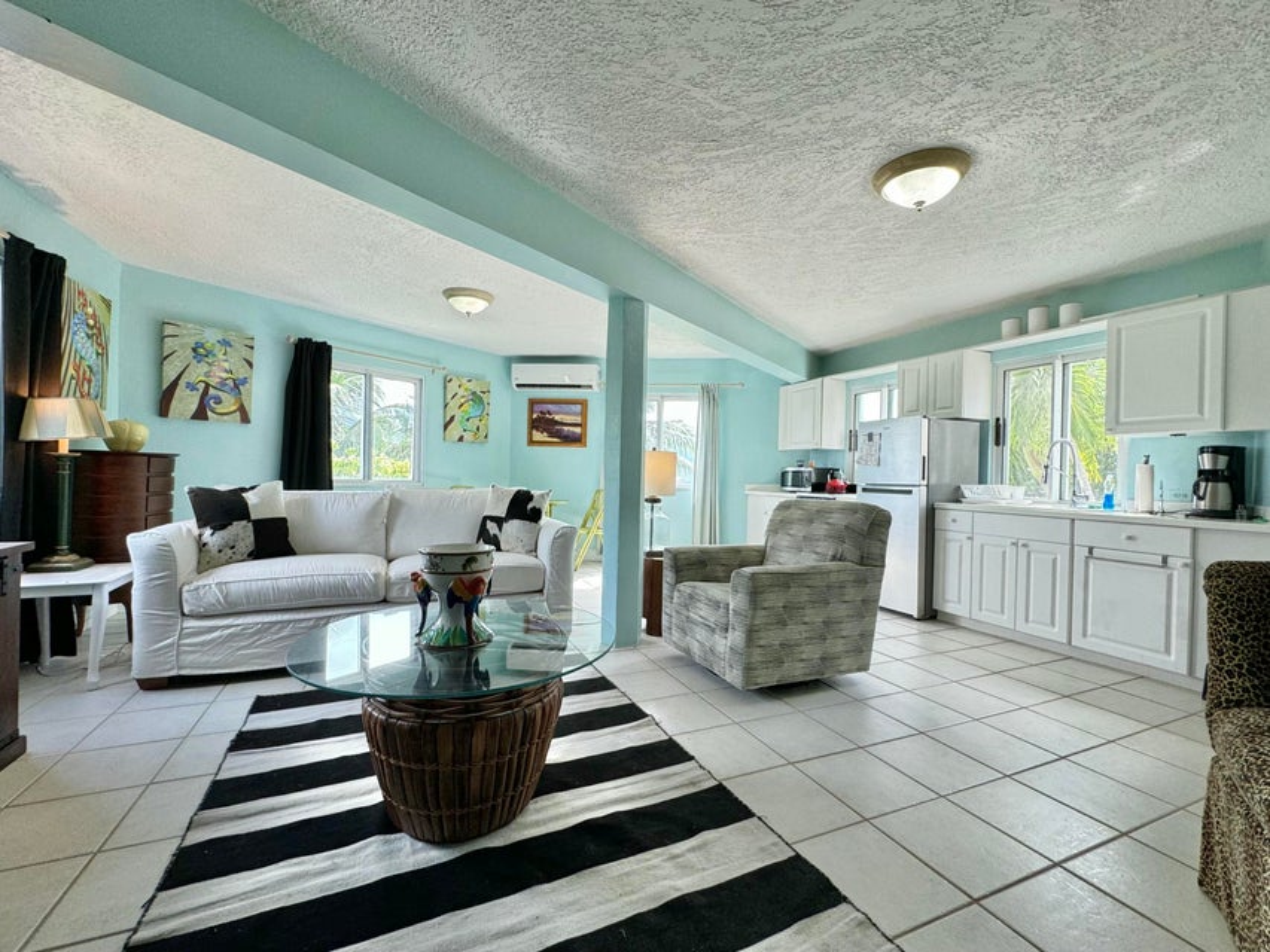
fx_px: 514
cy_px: 476
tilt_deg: -1.2
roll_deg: +1.0
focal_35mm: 14
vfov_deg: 85.7
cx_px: 635
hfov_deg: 102.1
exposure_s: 1/120
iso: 160
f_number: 2.2
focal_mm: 2.22
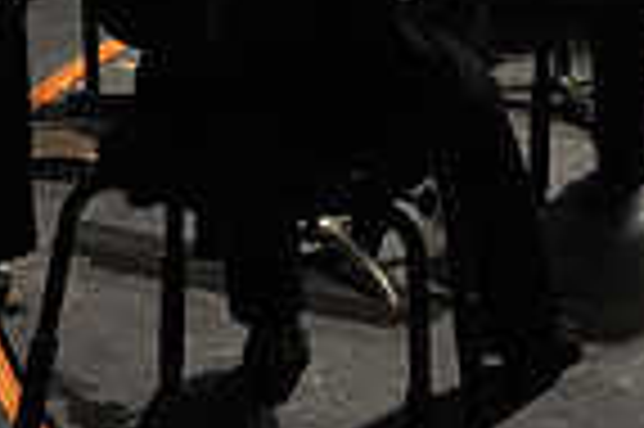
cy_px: -246
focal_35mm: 146
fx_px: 2609
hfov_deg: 13.8
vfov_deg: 9.1
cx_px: -72
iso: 1600
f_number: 2.8
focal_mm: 24
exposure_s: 1/250
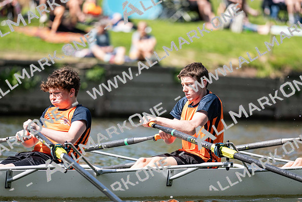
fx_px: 2518
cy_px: 101
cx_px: 151
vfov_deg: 4.6
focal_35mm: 300
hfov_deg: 6.9
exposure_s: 1/2500
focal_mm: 300
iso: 500
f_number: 4
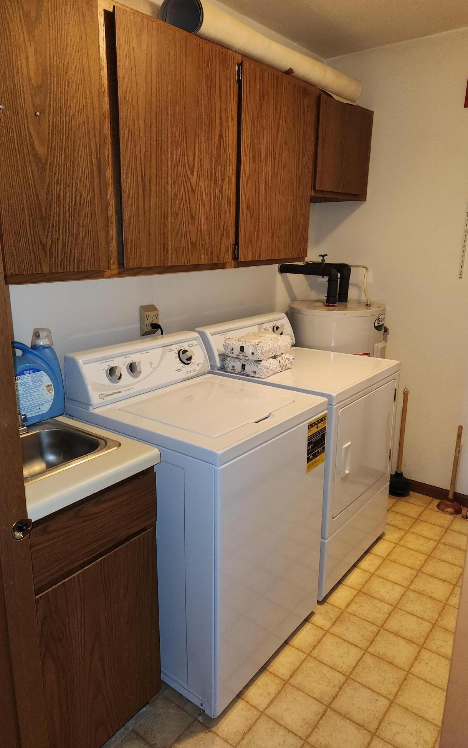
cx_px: 194
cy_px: 371
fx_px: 510
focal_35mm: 25
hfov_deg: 49.1
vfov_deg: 72.5
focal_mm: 5.4
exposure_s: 1/30
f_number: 1.8
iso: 100
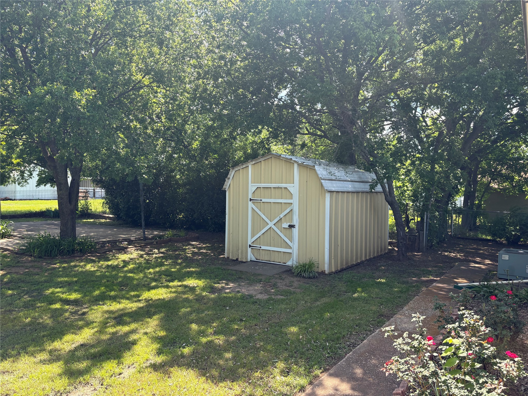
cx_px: 264
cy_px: 198
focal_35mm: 26
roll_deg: -0.5
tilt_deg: -1.4
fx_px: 397
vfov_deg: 53.1
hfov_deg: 67.3
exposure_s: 1/635
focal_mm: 5.96
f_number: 1.6
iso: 50
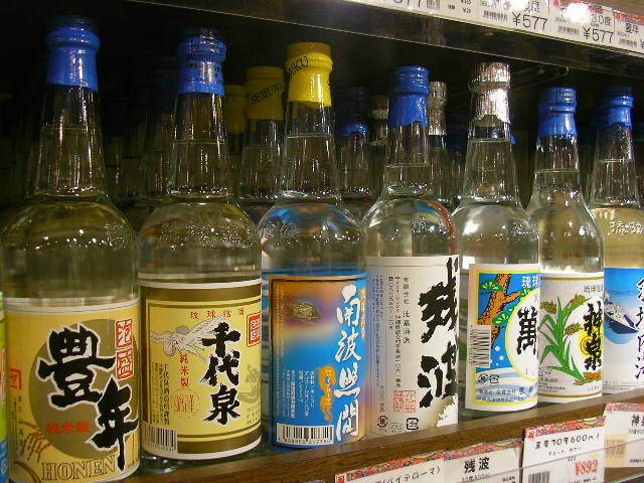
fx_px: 707
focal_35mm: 38
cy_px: 242
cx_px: 322
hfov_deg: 49.0
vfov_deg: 37.7
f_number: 2.9
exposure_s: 1/19.4
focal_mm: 6
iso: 100
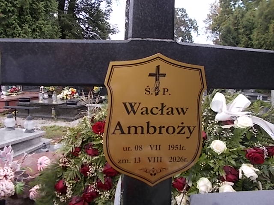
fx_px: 206
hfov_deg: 67.3
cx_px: 137
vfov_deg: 53.1
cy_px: 102
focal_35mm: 26
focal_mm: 4.6
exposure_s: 1/125
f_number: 3.2
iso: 80
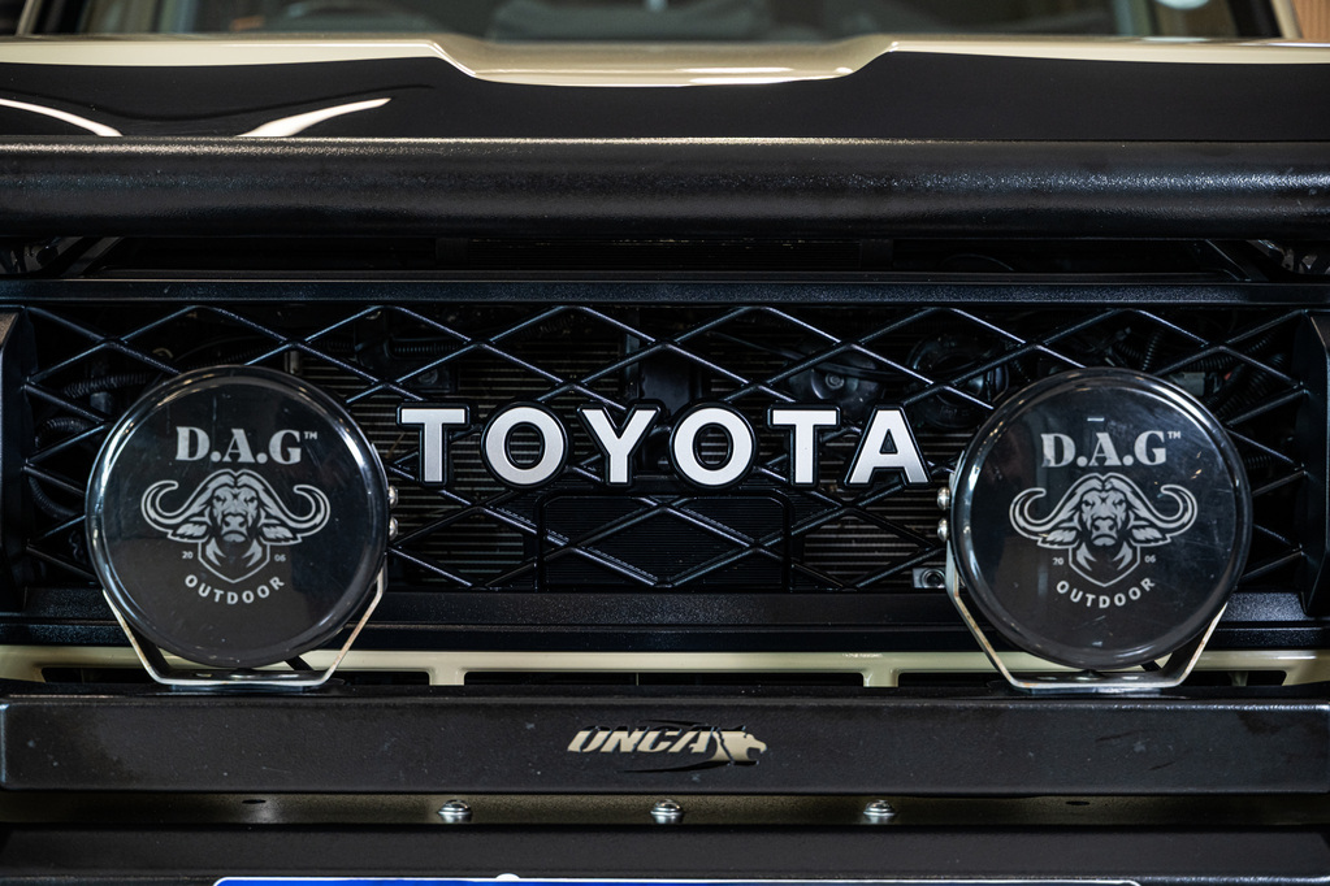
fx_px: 2771
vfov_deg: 18.2
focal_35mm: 75
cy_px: 443
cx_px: 665
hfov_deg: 27.0
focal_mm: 75
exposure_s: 1/160
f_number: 4
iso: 640
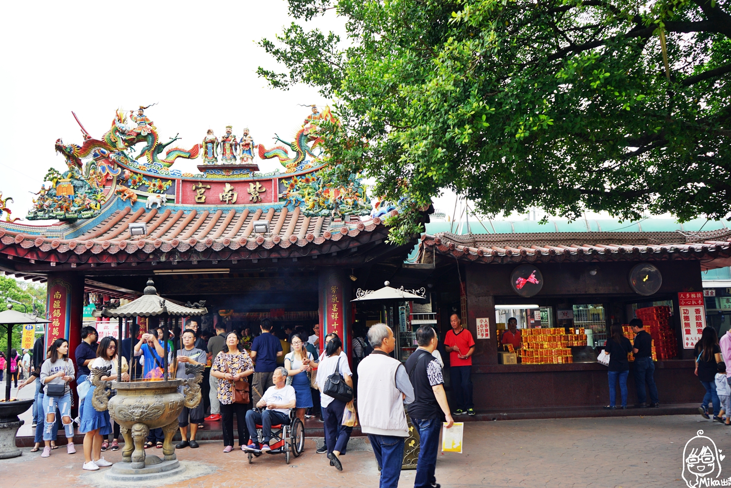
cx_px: 366
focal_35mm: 28
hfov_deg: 65.5
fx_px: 569
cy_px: 244
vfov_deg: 46.4
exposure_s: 1/125
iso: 100
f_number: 3.5
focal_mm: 28
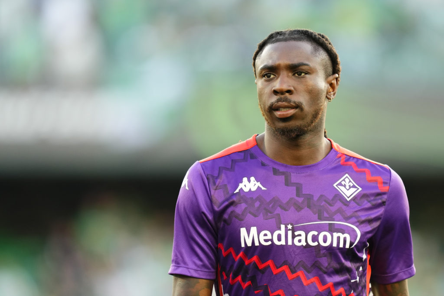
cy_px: 148
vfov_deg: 3.4
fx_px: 4934
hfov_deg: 5.2
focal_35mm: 400
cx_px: 222
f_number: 3.2
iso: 1250
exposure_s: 1/800
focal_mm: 400
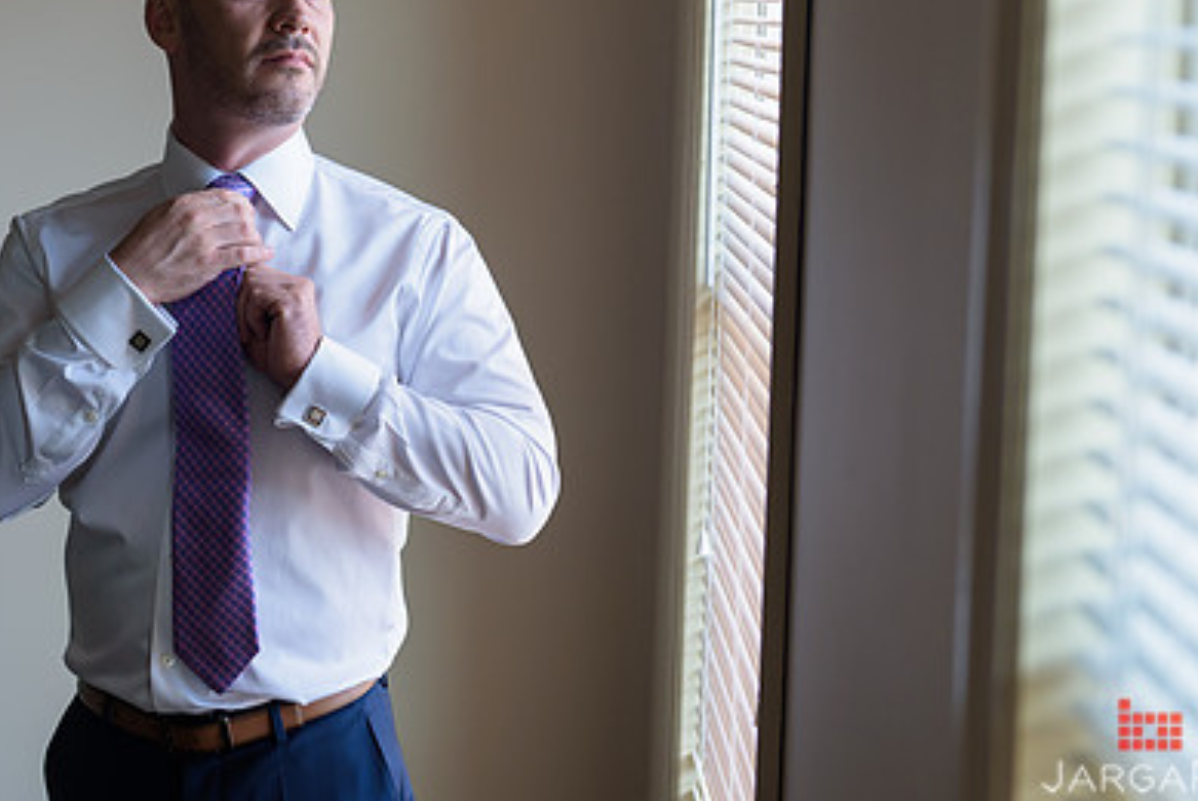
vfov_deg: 16.6
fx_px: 2731
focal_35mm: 82
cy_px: 263
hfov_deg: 24.7
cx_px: 443
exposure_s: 1/125
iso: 200
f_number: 3.2
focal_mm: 55
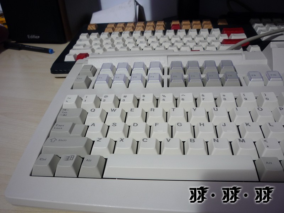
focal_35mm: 32
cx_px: 142
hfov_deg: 56.8
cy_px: 106
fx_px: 263
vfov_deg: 44.2
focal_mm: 5.2
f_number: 3.3
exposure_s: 1/1.6
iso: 100
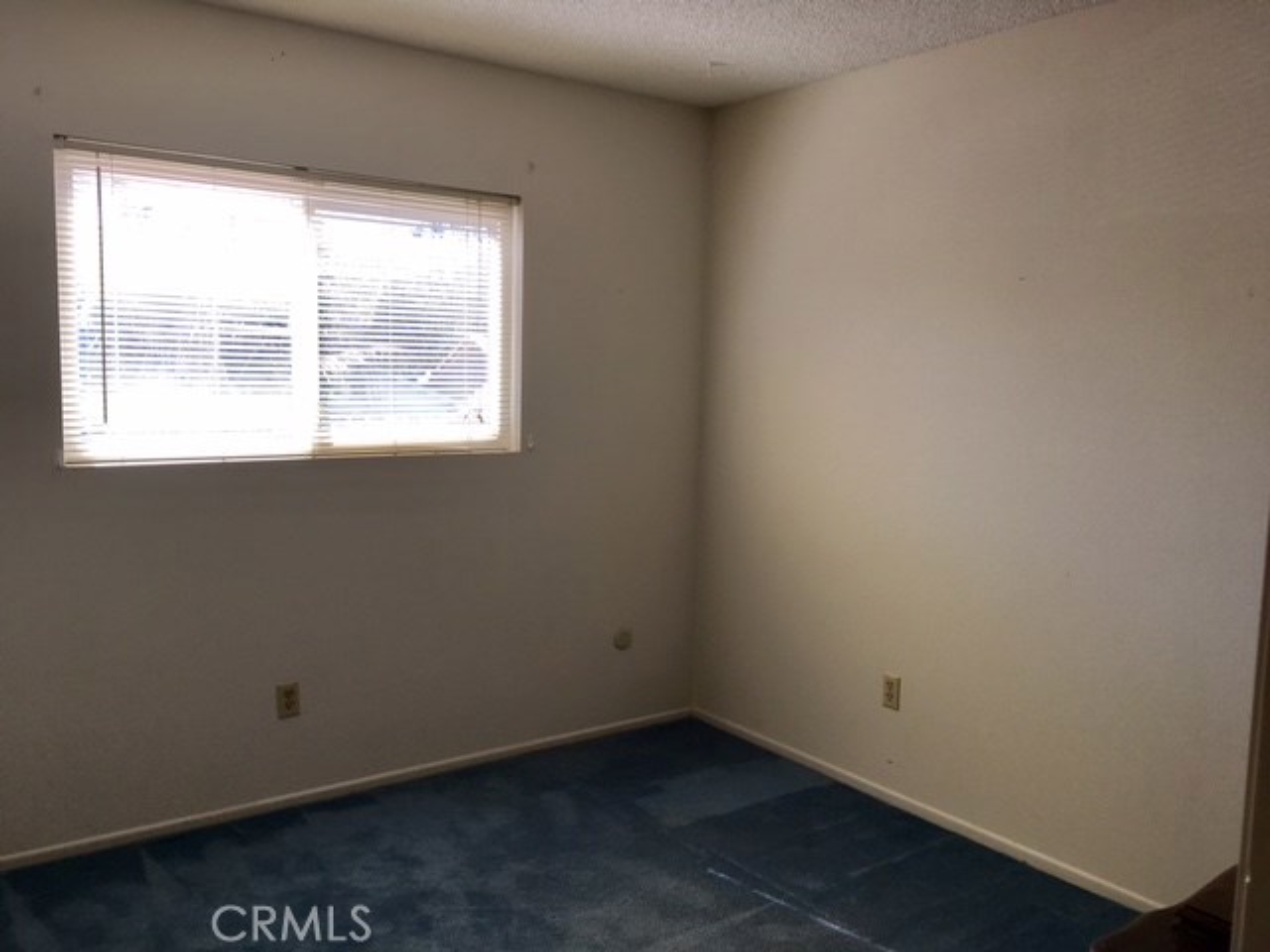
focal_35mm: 29
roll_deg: -1.3
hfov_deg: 61.7
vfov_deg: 48.2
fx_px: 1064
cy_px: 476
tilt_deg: -6.5
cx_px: 635
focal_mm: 4.15
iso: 25
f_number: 2.2
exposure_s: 1/129
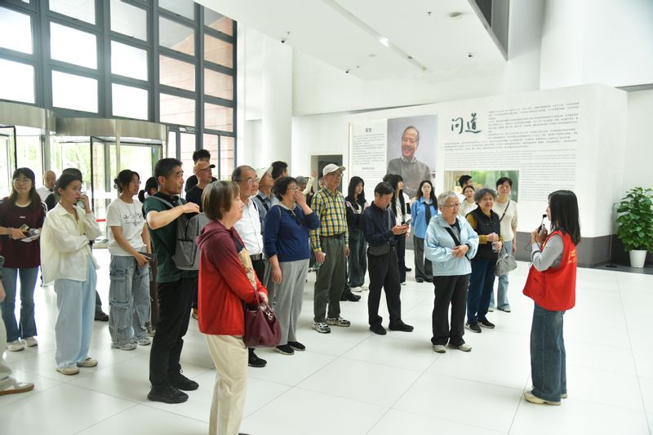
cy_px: 218
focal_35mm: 30
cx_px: 326
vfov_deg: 43.6
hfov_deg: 61.9
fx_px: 544
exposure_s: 1/320
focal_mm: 30
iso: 1600
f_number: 4
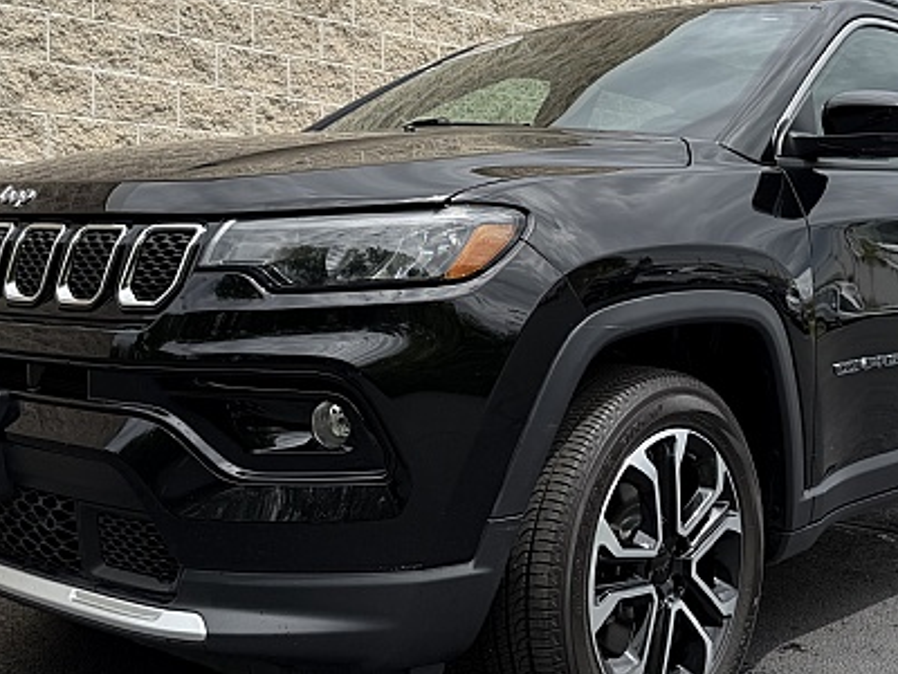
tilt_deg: +1.4
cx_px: 456
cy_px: 261
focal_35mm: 48
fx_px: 1245
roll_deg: +0.2
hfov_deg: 39.7
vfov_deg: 30.2
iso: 80
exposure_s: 1/3759
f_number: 1.78
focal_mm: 6.76
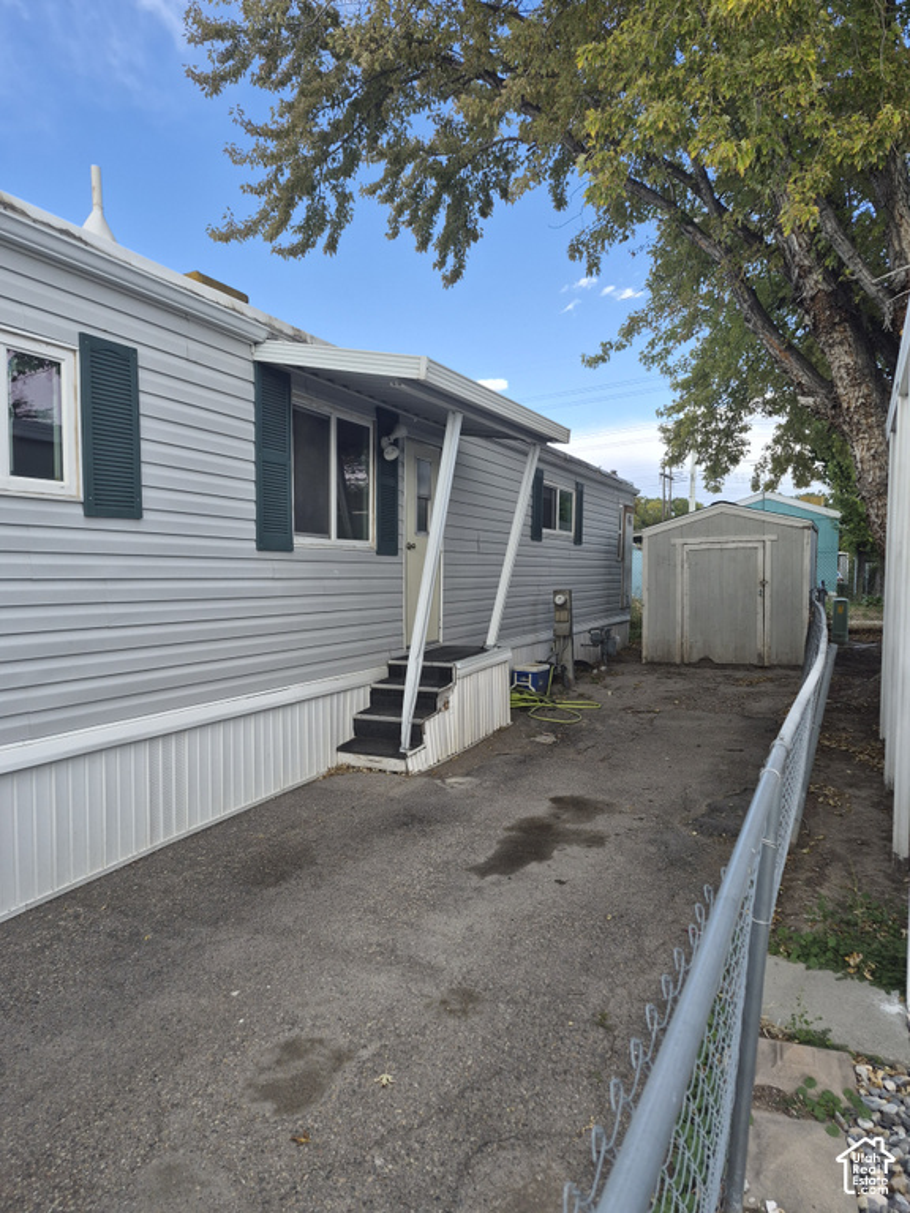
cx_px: 455
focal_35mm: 23
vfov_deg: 73.9
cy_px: 606
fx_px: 806
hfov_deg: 58.9
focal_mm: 5.4
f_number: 1.8
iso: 80
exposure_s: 1/1684
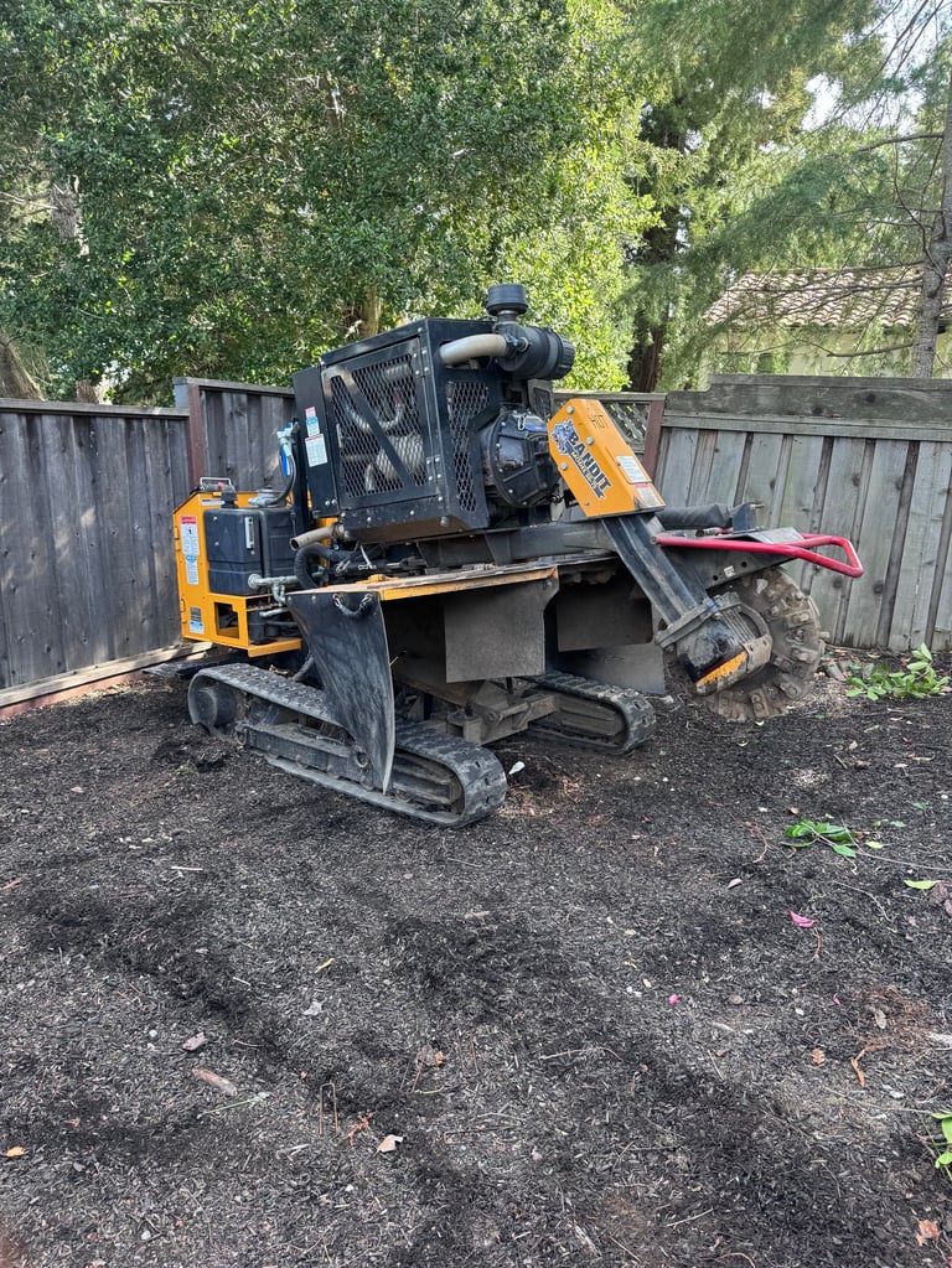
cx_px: 476
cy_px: 634
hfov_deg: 56.8
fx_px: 880
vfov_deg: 71.6
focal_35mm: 24
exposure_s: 1/139
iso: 80
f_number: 1.78
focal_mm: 6.76
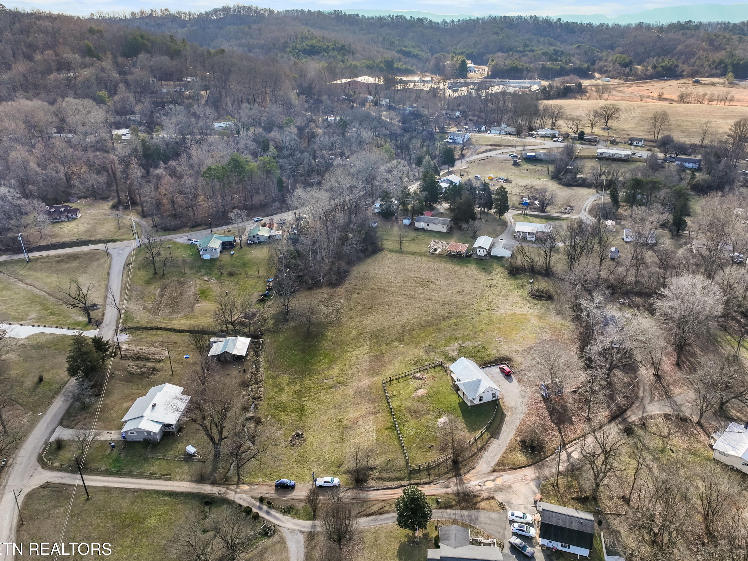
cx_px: 380
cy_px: 284
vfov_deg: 54.9
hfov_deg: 69.4
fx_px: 540
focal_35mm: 25
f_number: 2.8
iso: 390
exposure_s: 1/240
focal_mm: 12.29
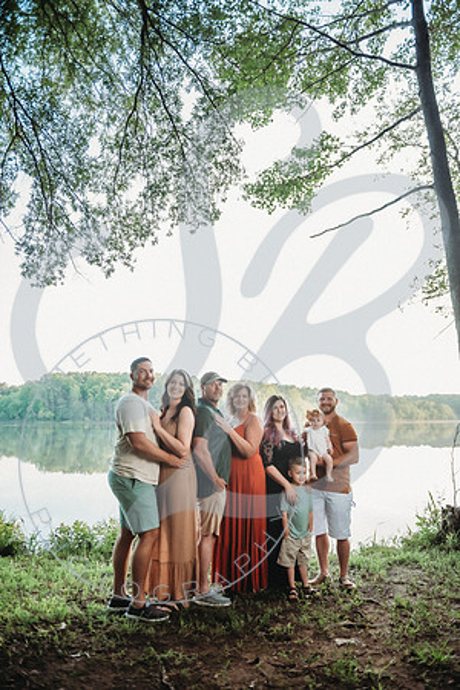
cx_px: 230
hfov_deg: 53.1
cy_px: 345
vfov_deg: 73.7
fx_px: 460
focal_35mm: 24
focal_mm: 24
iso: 200
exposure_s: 1/200
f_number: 2.8
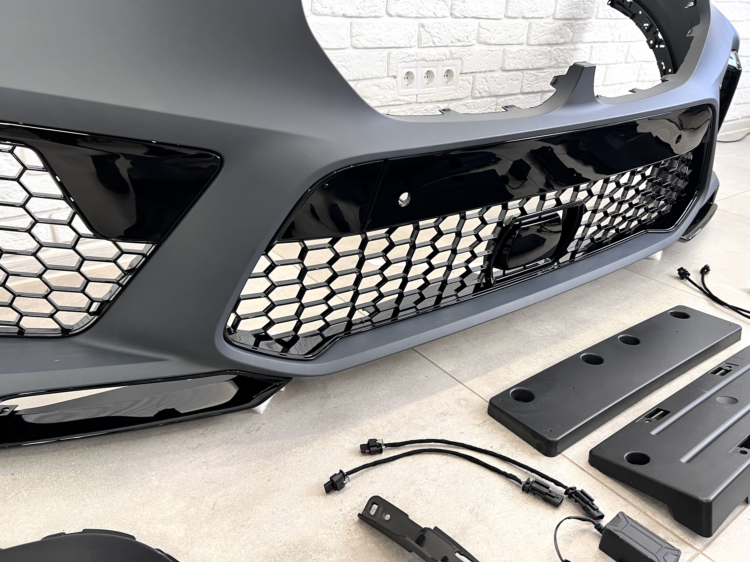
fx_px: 563
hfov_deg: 67.3
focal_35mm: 26
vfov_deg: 53.1
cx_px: 375
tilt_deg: -25.8
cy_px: 281
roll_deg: -1.3
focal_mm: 5.7
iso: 100
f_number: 1.5
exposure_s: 1/50
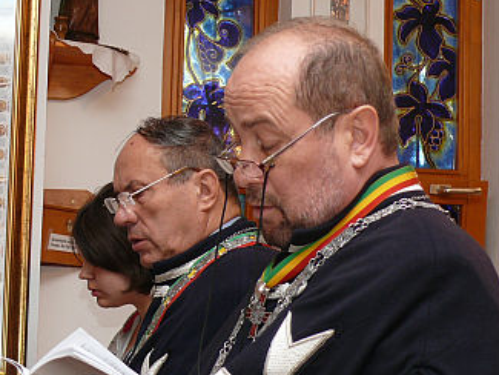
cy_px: 243
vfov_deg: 14.2
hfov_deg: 18.9
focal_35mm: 104
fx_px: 1500
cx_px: 186
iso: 100
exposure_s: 1/30
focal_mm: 11.4
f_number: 3.2
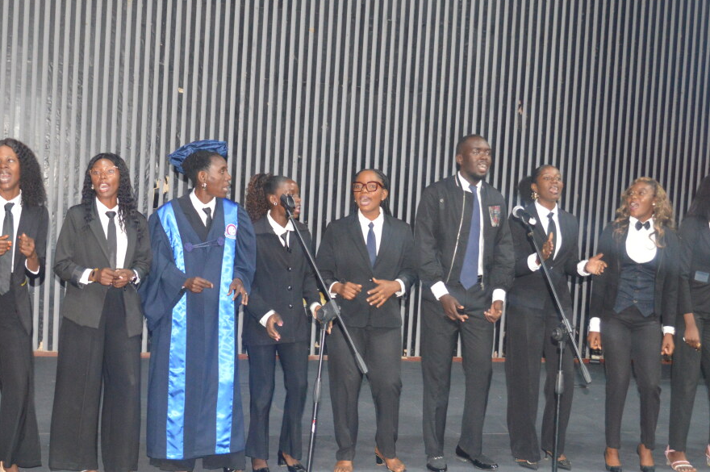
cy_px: 294
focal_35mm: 60
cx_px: 321
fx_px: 1182
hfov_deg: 33.4
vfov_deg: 22.5
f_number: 3.8
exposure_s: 1/60
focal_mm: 22
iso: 1250
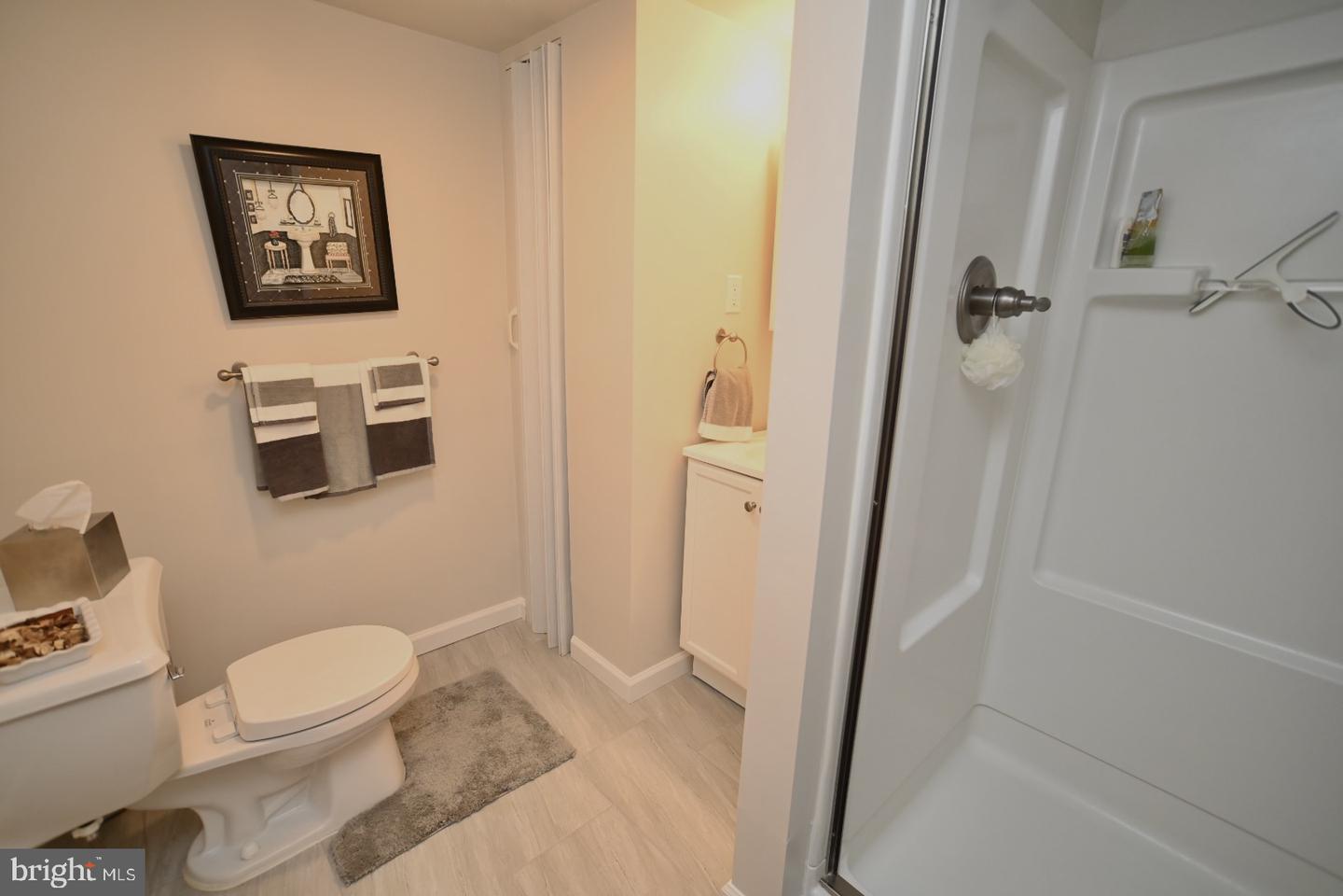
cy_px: 448
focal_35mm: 17
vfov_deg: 70.4
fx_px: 634
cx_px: 672
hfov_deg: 93.3
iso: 1100
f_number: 5.3
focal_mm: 17
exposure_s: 1/60
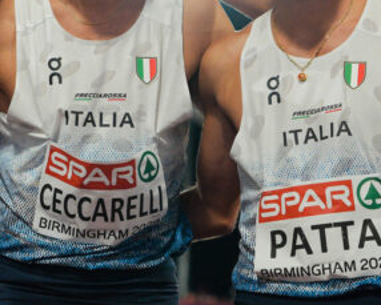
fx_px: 1850
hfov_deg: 11.8
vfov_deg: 9.4
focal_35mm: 164
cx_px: 187
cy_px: 143
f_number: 2.8
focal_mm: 50
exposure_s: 1/1000
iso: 1250
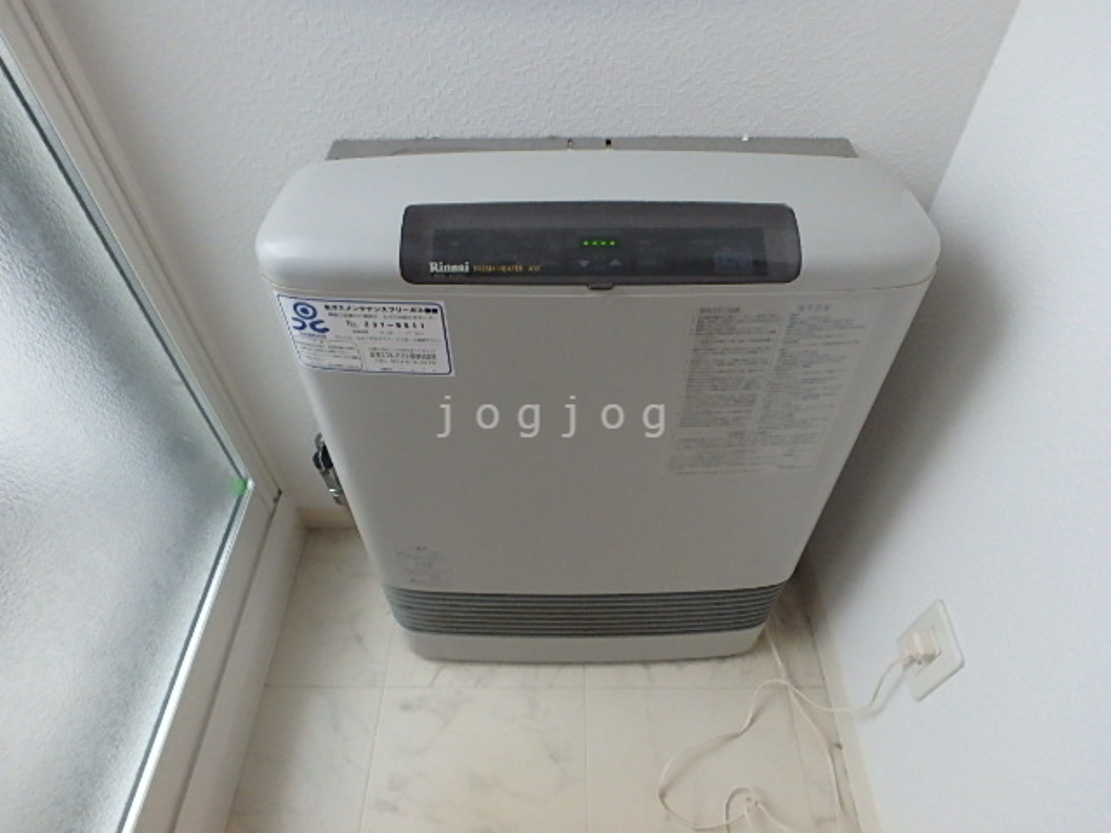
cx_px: 556
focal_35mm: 21
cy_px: 416
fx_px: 674
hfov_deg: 79.0
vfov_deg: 63.4
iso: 800
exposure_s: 1/20
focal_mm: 3.7
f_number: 3.5
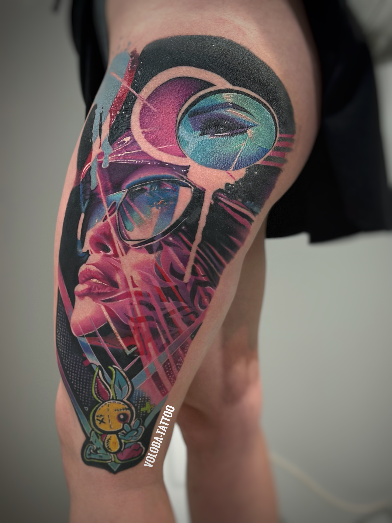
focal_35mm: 48
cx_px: 196
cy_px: 262
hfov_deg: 30.3
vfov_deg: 39.7
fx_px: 725
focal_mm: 6.86
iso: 250
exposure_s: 1/50
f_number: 1.78
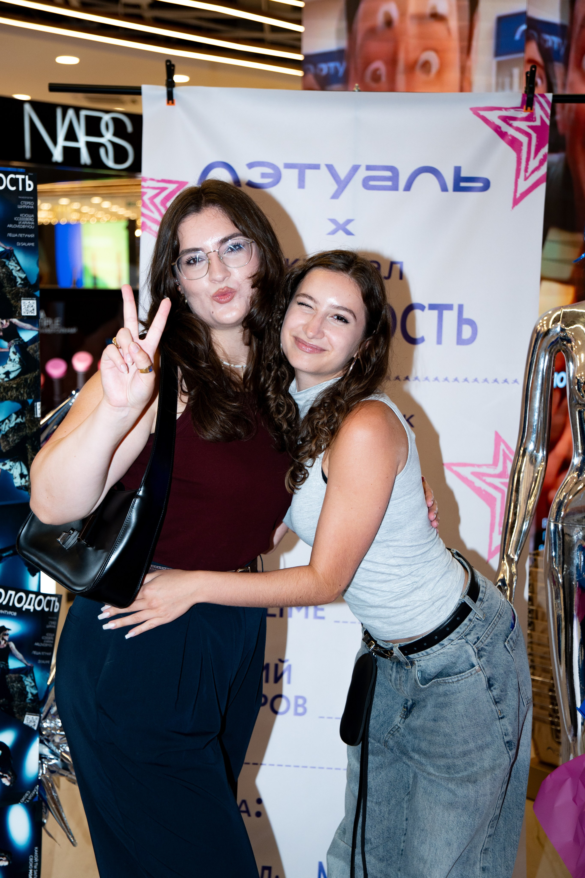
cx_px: 292
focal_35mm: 57
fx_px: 1389
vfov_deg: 35.1
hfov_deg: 23.8
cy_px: 439
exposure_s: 1/250
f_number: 2.8
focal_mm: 38
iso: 400
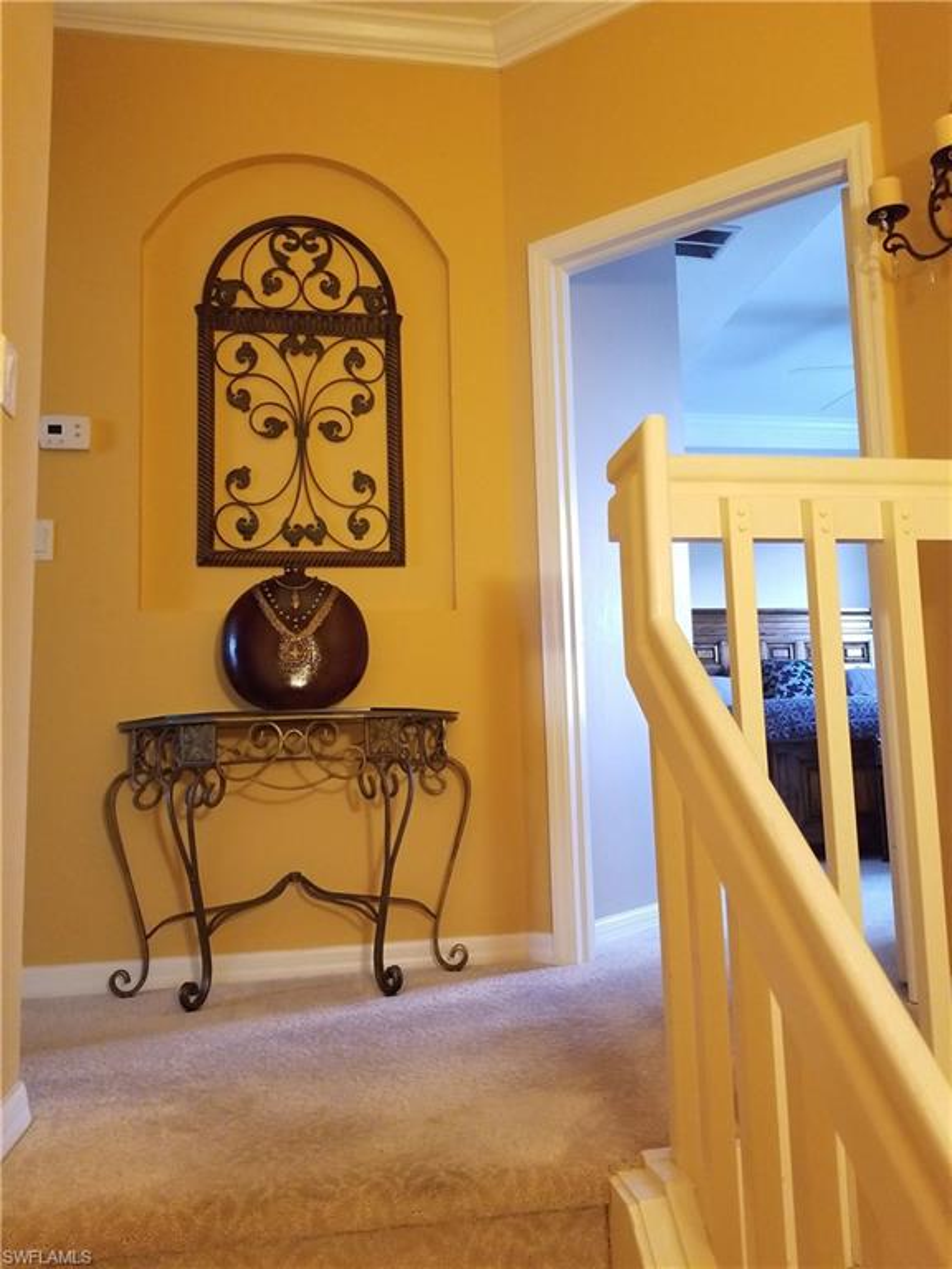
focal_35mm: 26
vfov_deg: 67.3
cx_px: 476
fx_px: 953
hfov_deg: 53.1
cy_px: 634
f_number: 1.7
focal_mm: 4.25
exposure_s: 1/60
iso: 800
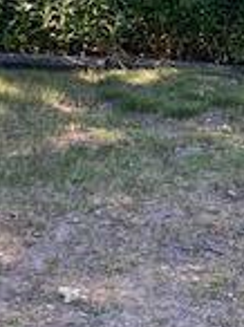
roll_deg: -1.6
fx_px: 1075
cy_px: -76
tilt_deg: -0.5
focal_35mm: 114
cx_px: 284
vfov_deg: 16.5
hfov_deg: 12.7
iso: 32
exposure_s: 1/122
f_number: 1.8
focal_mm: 4.25
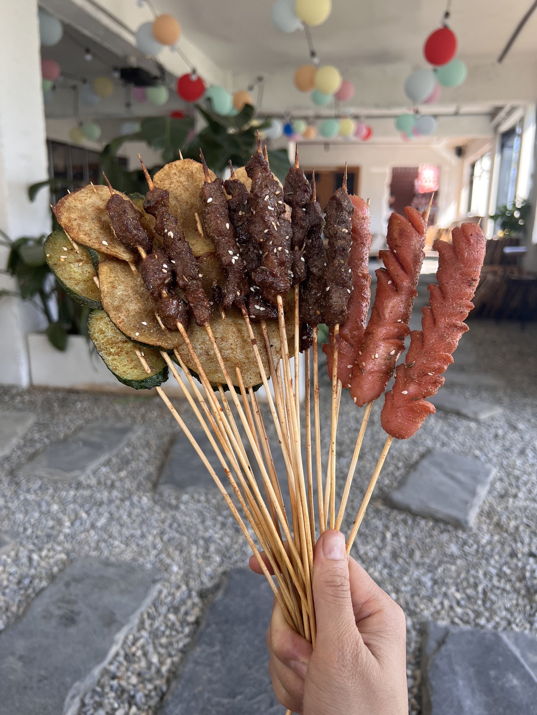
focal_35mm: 26
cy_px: 358
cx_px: 268
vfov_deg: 67.3
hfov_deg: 53.1
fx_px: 538
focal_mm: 5.7
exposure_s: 1/358
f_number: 1.5
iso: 50
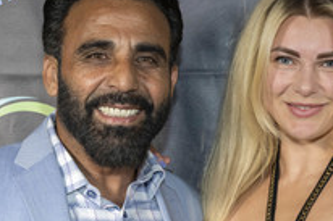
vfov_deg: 12.9
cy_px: 184
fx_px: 970
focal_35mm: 105
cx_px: 217
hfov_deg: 19.4
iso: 800
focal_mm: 48
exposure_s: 1/200
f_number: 5.6
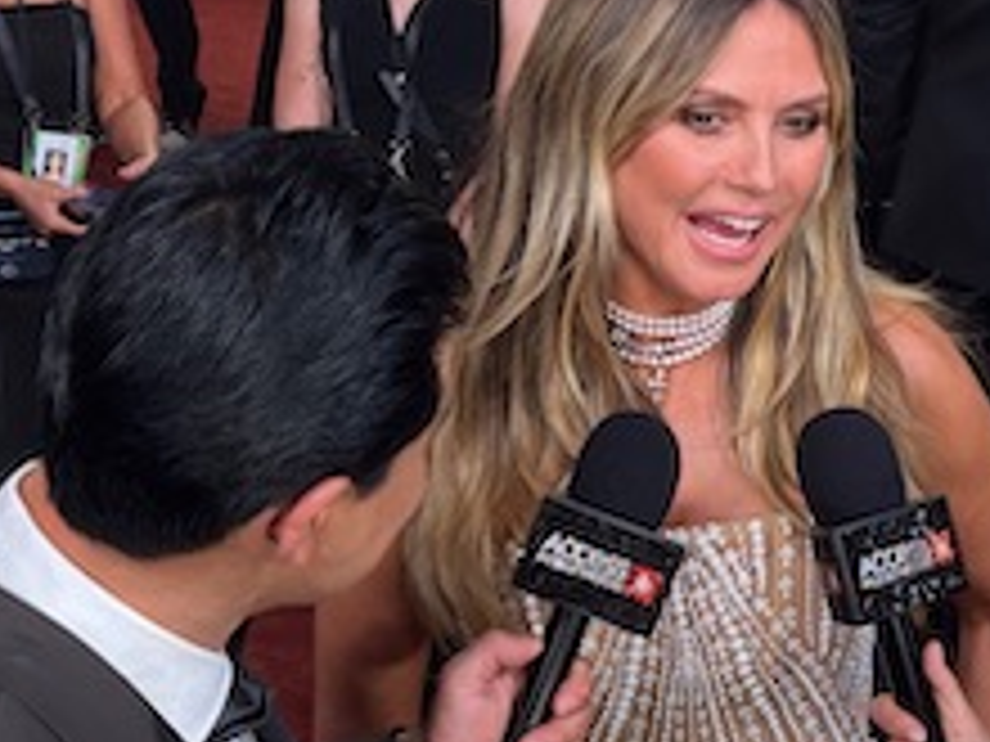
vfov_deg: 13.5
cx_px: 778
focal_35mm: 109
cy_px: 528
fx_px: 3117
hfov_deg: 17.9
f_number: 1.78
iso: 50
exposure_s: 1/200
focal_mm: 6.76
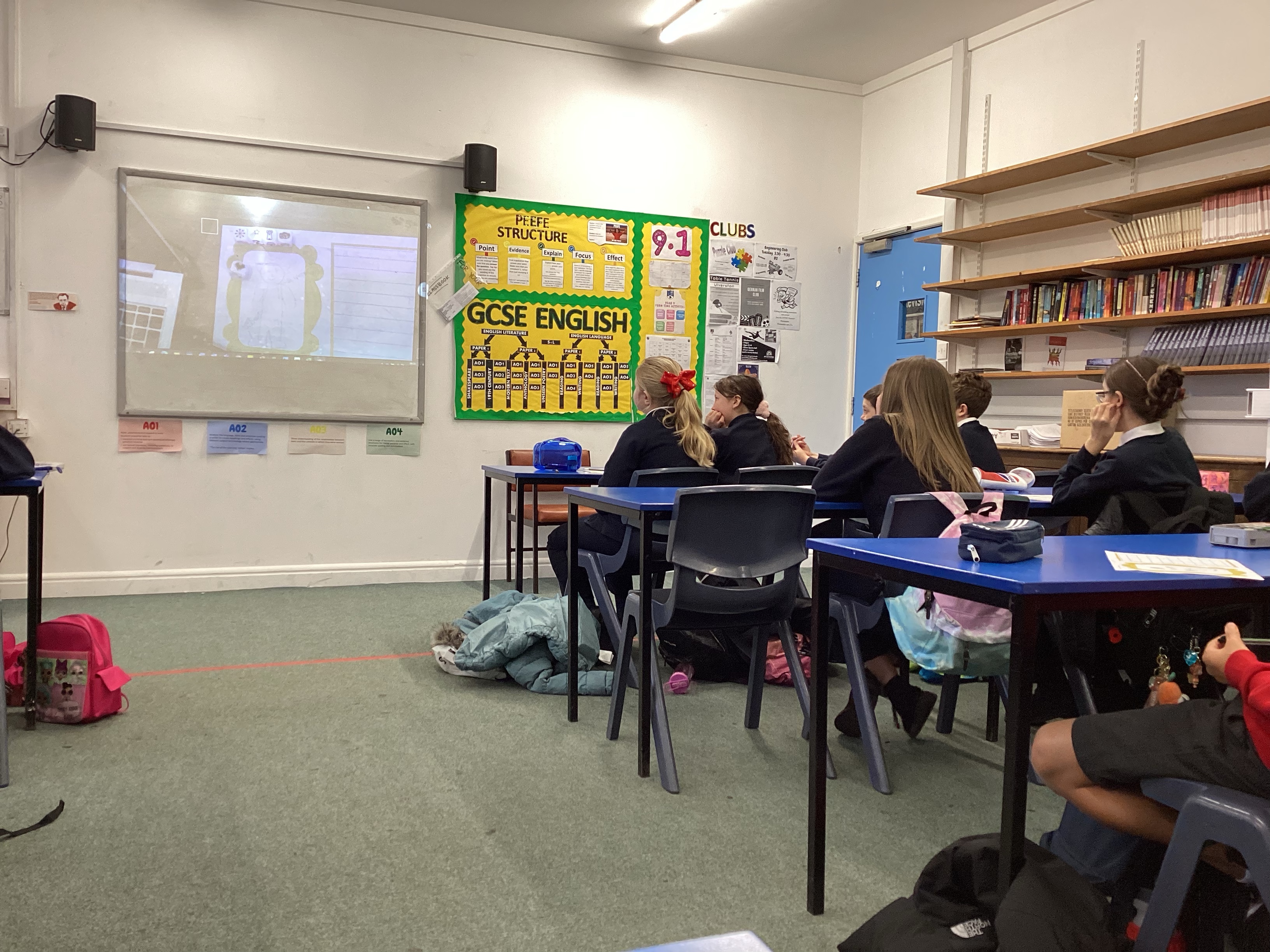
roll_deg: -0.8
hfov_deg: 58.4
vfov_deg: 45.4
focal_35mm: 31
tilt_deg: -3.8
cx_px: 635
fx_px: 1137
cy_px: 476
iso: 100
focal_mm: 3.3
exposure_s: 1/50
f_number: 2.4
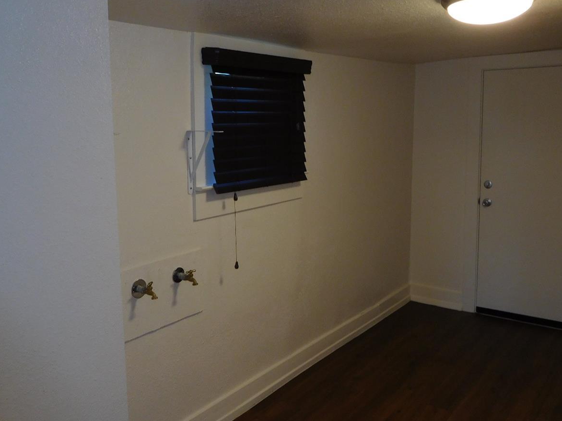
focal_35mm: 32
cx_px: 303
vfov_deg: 44.1
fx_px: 519
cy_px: 199
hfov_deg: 56.8
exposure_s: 1/30
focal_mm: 4.5
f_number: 3.4
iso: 200
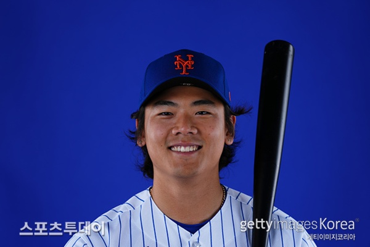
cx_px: 185
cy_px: 124
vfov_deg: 9.1
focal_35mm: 150
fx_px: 1542
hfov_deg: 13.7
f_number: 5.6
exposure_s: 1/400
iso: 80
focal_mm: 150
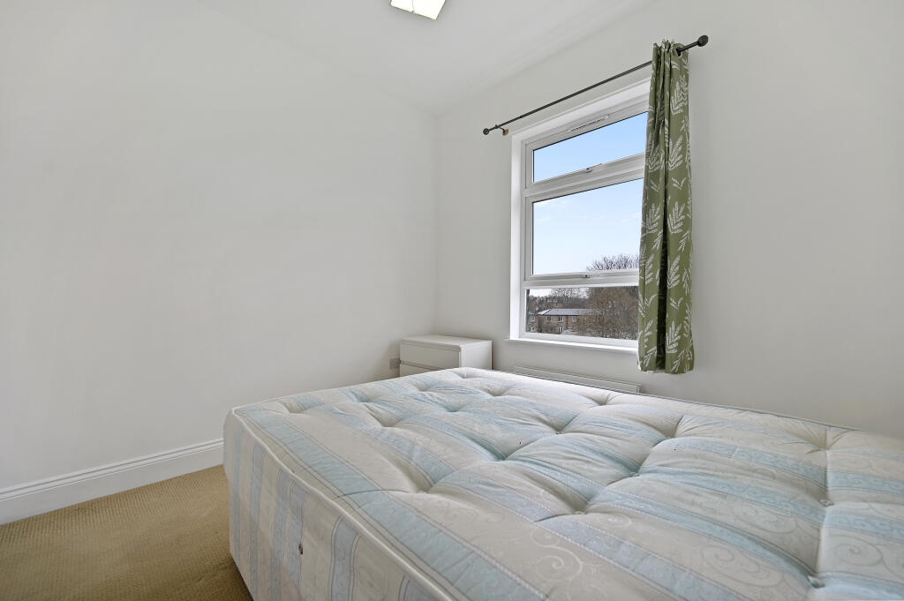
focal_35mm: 14
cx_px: 452
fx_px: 351
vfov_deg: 81.1
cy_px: 300
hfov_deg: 104.3
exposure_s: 1/60
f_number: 4
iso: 800
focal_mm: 14
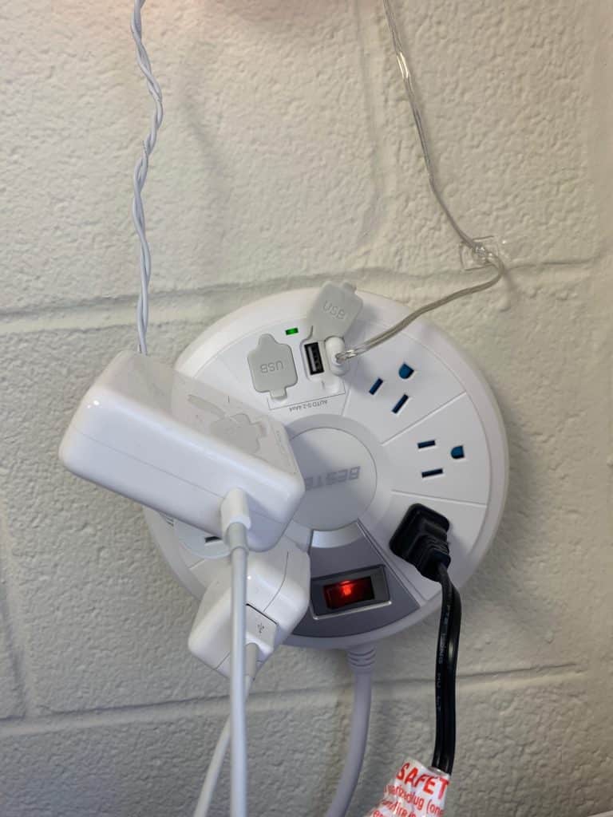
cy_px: 408
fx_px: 614
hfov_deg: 53.1
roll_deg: +5.4
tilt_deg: -6.0
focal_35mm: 26
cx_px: 306
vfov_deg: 67.3
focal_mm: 4.25
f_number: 1.8
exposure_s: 1/60
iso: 50
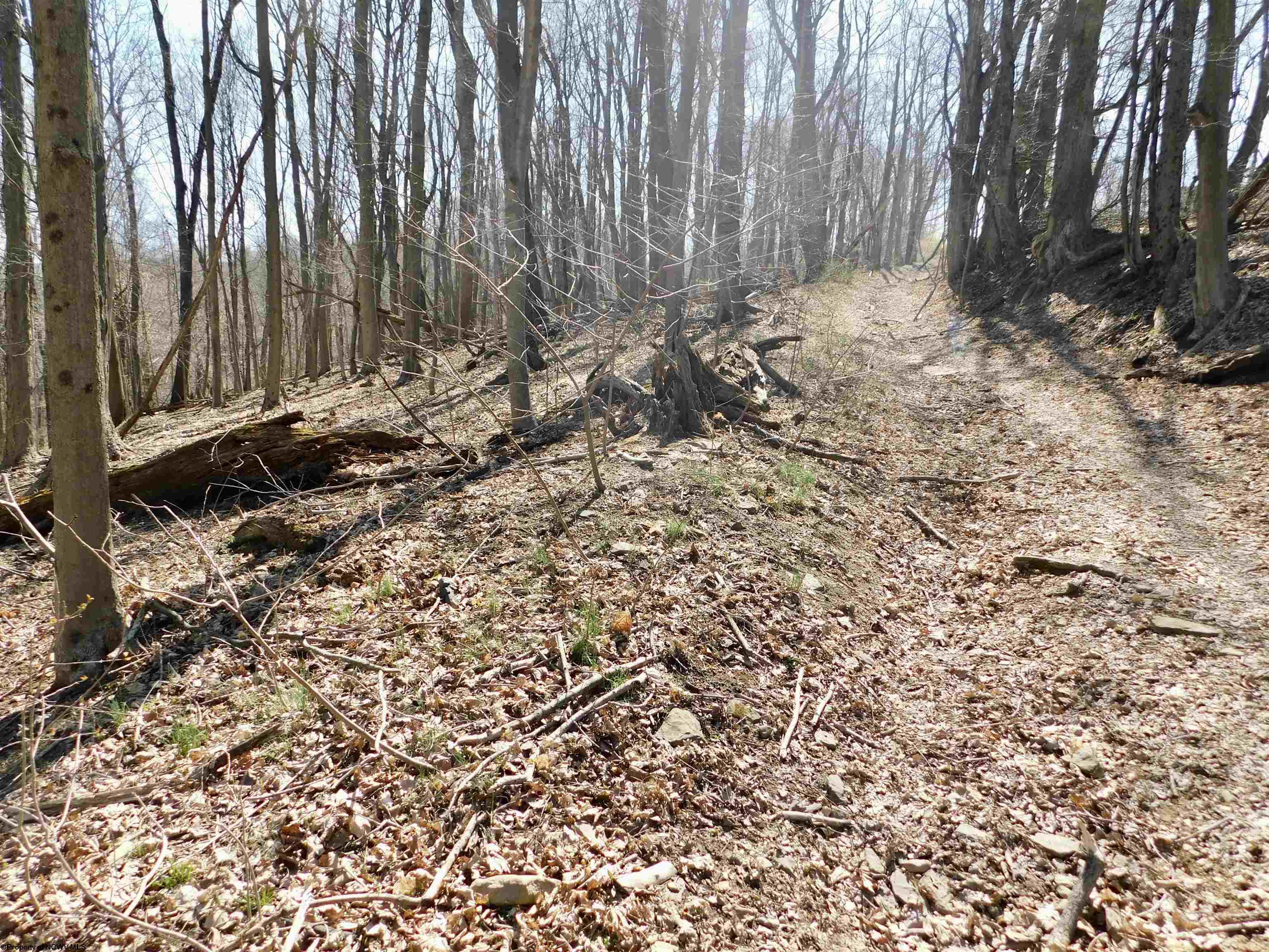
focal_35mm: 25
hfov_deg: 69.4
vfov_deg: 54.9
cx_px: 634
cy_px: 476
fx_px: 916
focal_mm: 4.5
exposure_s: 1/400
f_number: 3.1
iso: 125
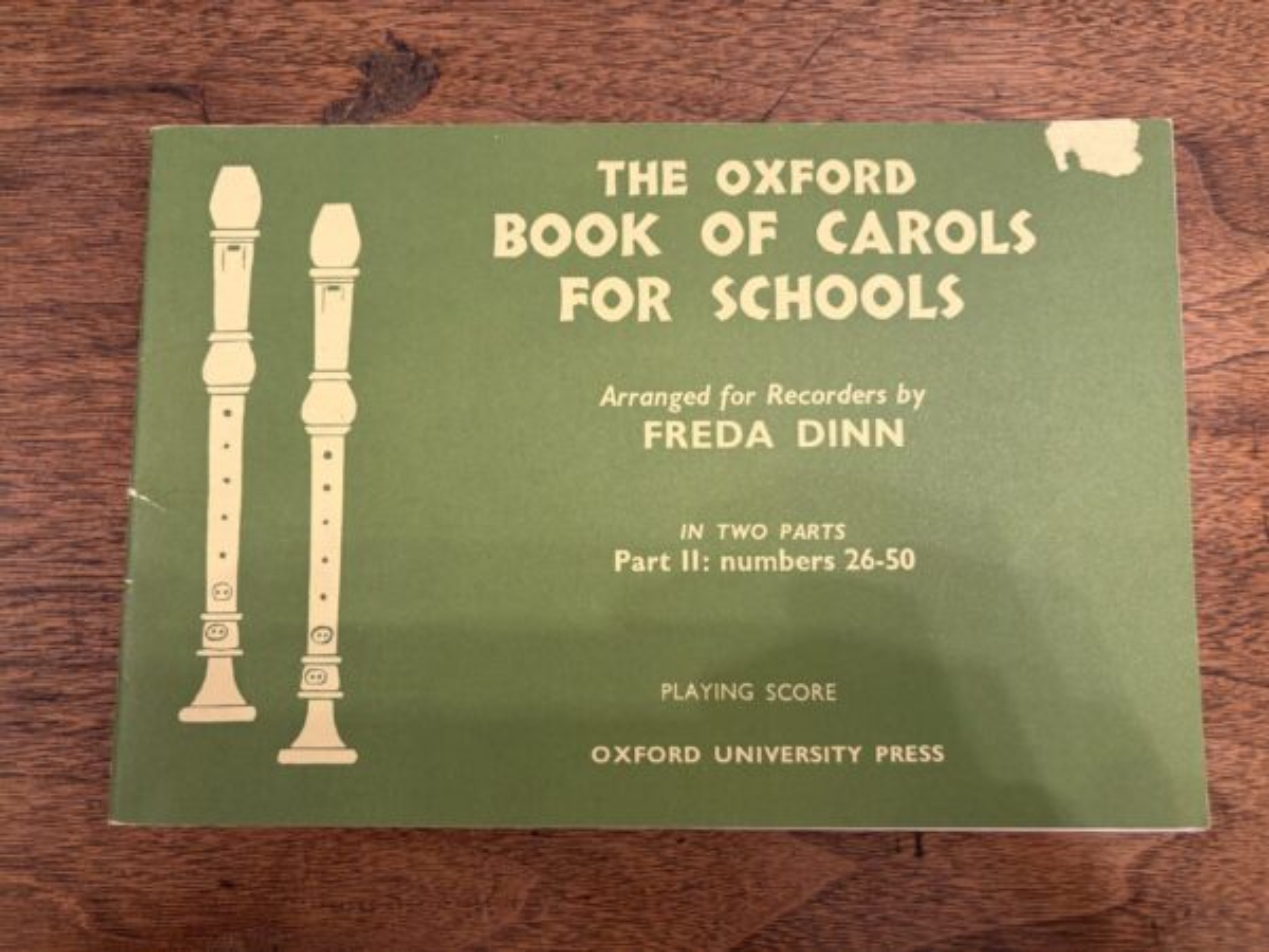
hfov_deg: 67.3
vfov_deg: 53.1
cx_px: 634
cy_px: 476
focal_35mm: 26
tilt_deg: -84.1
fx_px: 953
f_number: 1.6
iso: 160
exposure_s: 1/60
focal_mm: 5.96
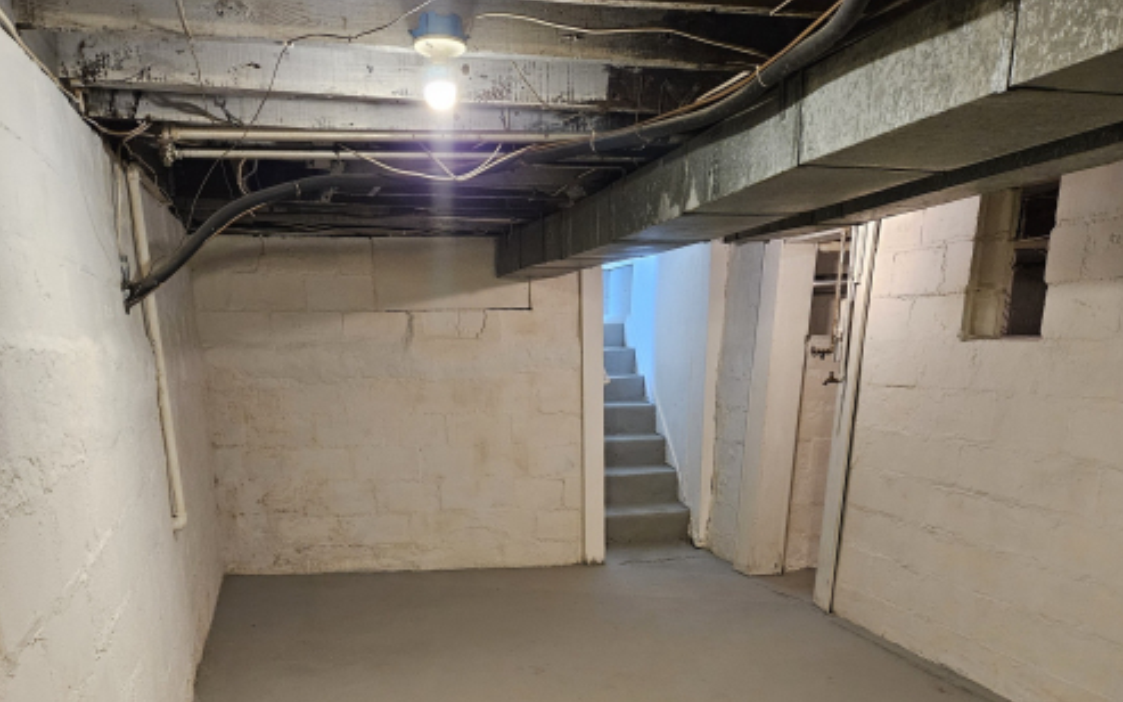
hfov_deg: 58.1
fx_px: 1010
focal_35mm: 33
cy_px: 671
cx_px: 563
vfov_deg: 35.3
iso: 1000
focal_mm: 5.4
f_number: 1.8
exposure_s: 1/120
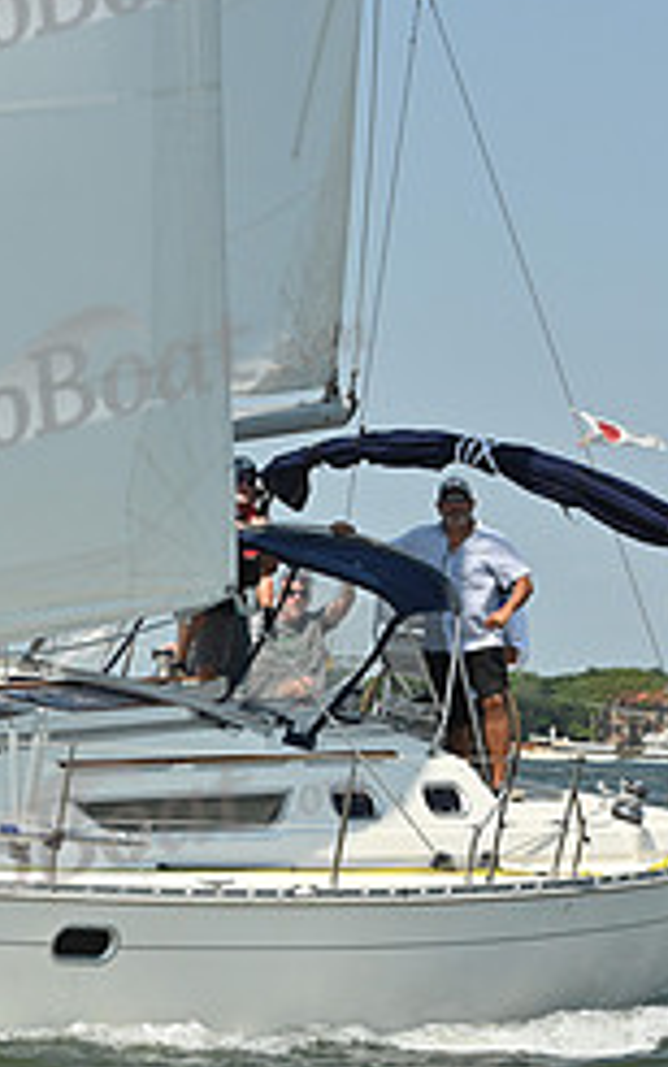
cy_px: 683
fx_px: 4888
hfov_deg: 7.6
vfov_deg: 12.4
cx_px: -464
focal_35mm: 168
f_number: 9
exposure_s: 1/1250
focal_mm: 70
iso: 320
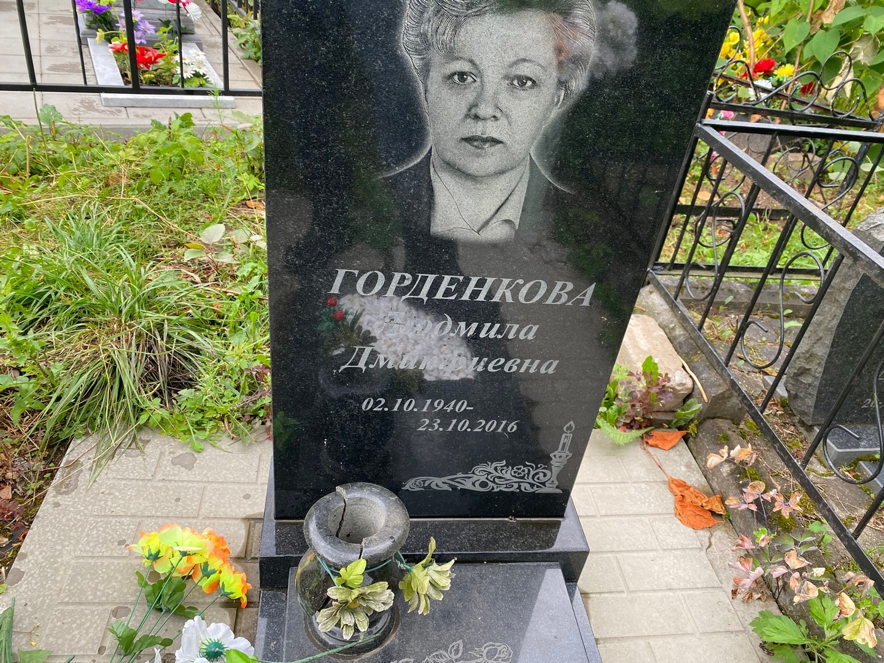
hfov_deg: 67.3
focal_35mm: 26
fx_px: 664
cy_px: 332
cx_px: 442
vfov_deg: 53.1
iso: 64
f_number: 1.8
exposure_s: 1/122
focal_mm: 4.25
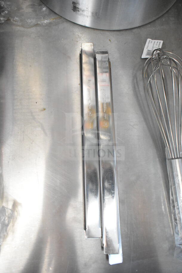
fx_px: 227
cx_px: 91
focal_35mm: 30
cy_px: 136
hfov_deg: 43.6
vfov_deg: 61.9
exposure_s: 1/30
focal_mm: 20
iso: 10000
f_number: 3.5
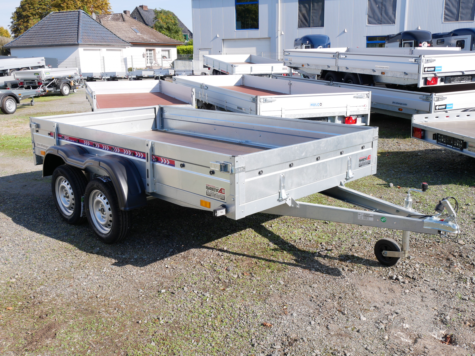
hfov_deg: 54.0
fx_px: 467
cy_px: 178
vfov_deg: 41.8
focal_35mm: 34
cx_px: 238
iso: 200
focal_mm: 17
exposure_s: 1/320
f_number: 7.1
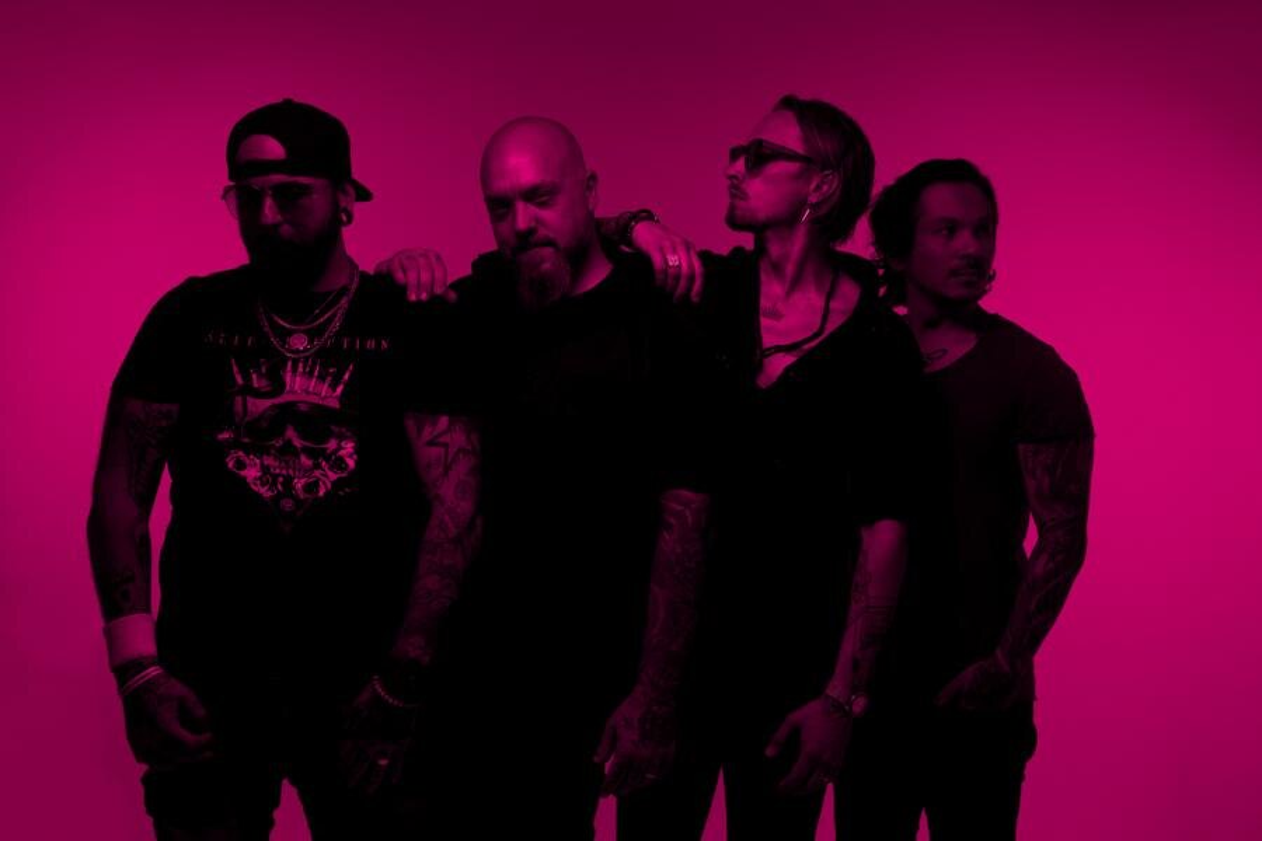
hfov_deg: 39.6
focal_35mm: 50
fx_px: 1753
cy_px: 420
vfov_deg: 27.0
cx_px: 631
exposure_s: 1/400
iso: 400
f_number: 4.5
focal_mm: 50
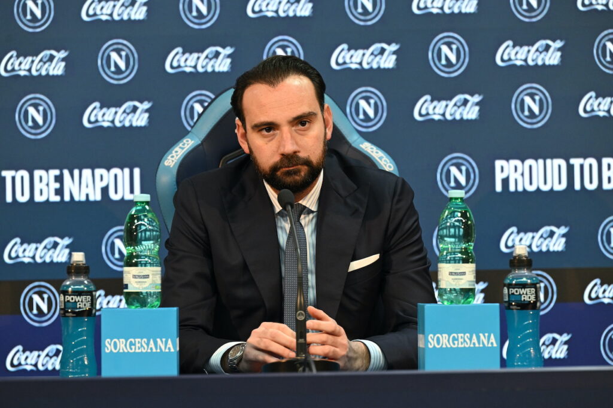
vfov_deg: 8.6
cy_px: 204
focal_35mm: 160
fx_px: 2723
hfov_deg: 12.8
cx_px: 306
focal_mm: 160
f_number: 4.5
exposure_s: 1/250
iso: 3200
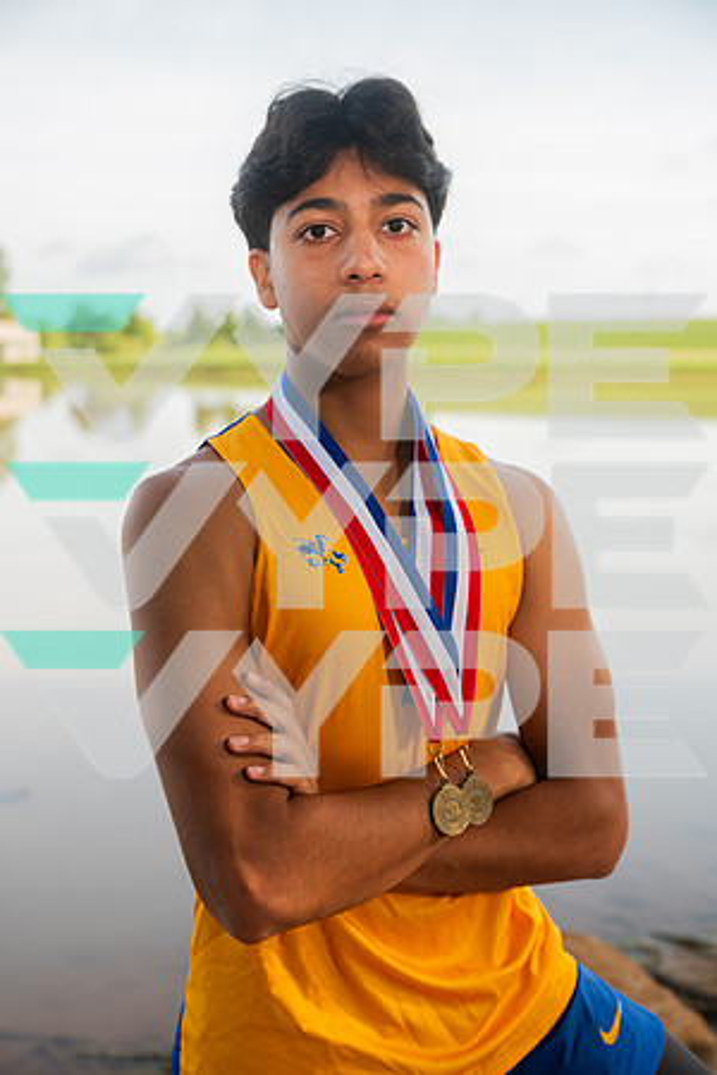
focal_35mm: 48
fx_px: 1434
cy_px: 538
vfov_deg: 41.1
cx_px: 358
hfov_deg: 28.1
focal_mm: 48
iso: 250
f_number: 4.5
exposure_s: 1/400
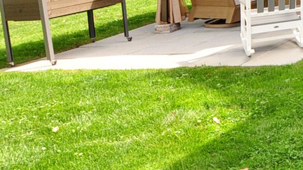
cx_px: 508
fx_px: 514
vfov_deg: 16.9
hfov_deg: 22.9
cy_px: -91
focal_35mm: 64
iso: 250
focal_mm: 10
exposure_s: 1/125
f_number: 8
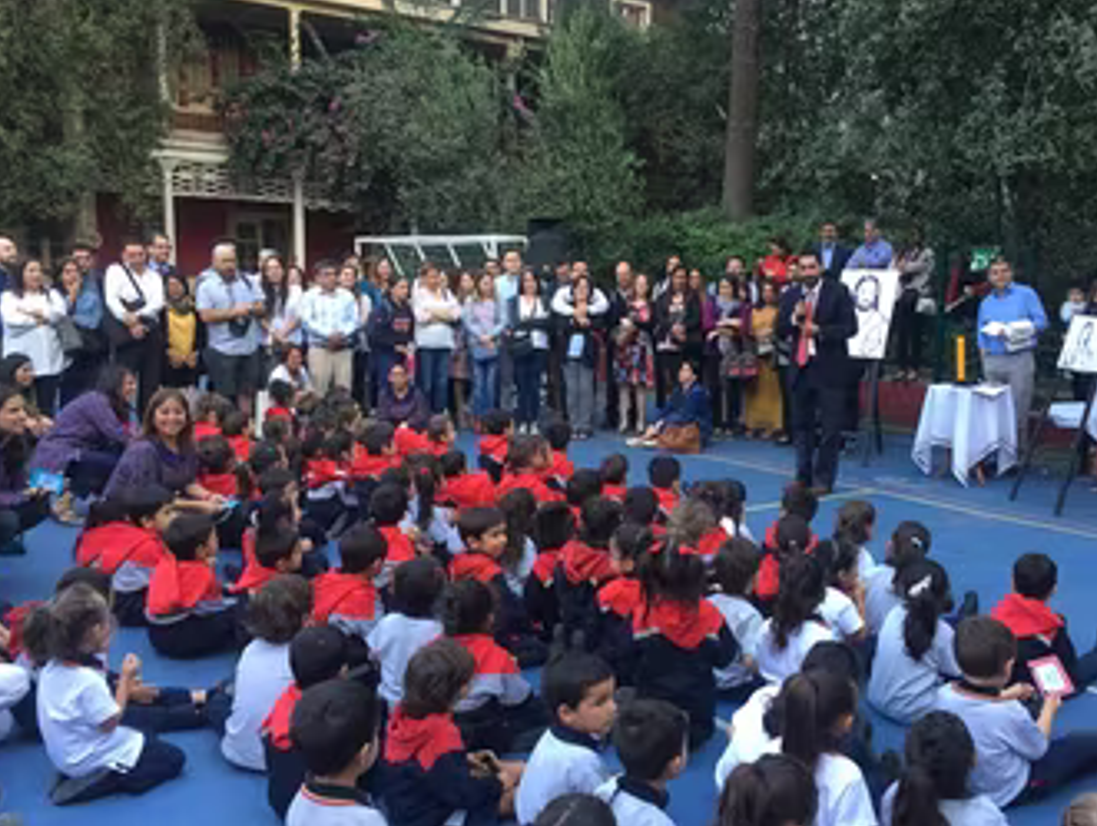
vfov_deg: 40.7
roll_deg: -1.0
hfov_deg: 52.3
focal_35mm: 35
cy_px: 454
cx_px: 646
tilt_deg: -9.0
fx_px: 1110
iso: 32
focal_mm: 4.15
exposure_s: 1/33
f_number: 2.2
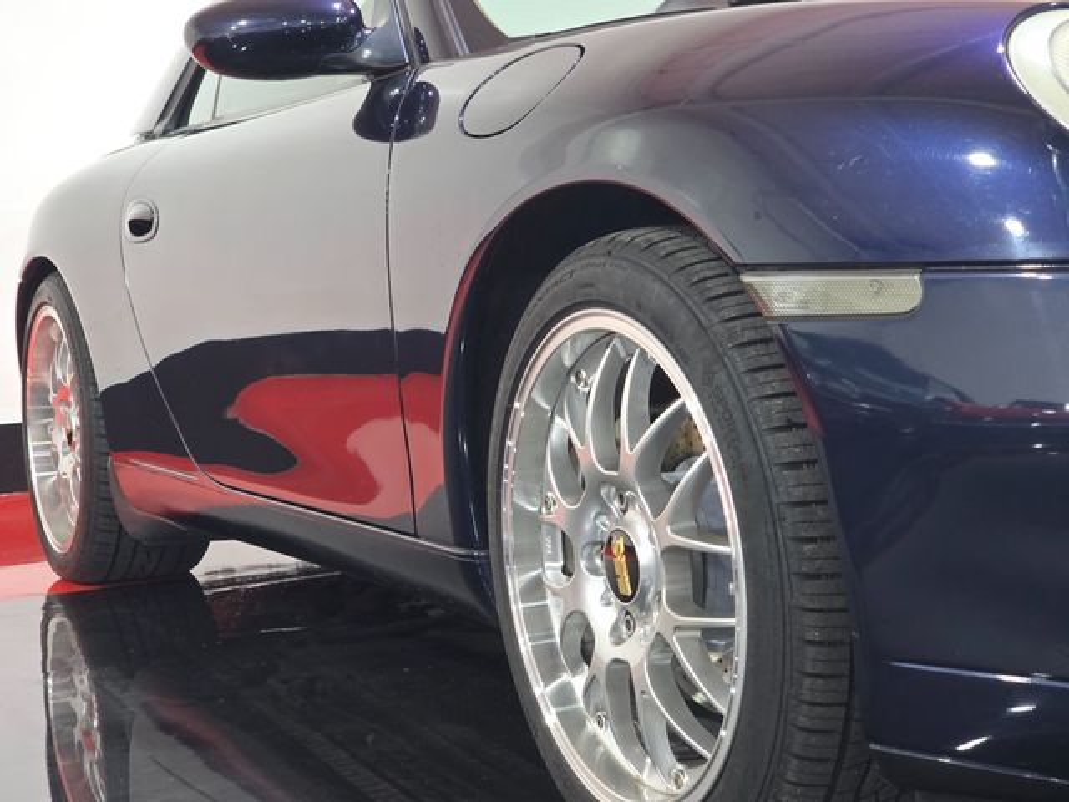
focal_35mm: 69
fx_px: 2131
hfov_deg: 28.2
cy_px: 401
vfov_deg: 21.3
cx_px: 534
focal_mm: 7.9
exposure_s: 1/30
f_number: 2.4
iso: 250
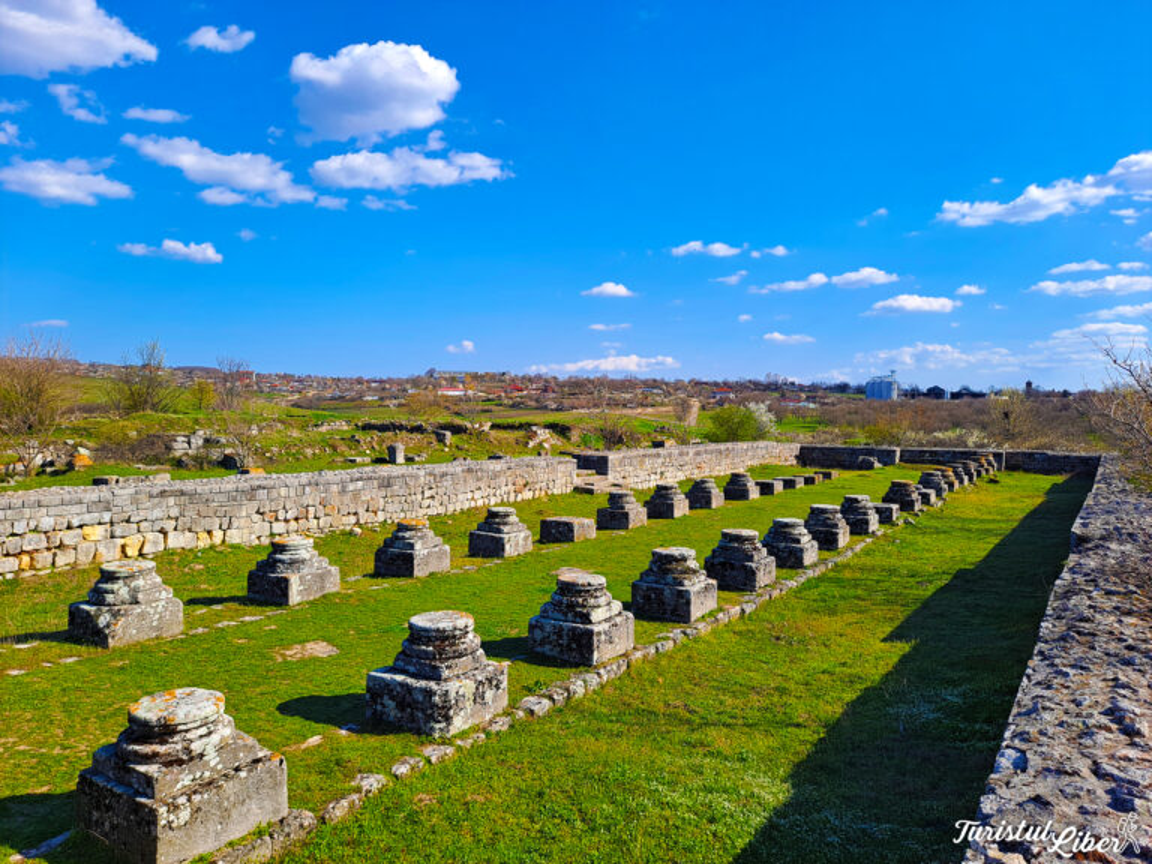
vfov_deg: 54.9
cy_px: 432
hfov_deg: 69.4
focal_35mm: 25
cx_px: 576
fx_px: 832
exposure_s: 1/1053
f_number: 2
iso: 32
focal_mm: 4.6
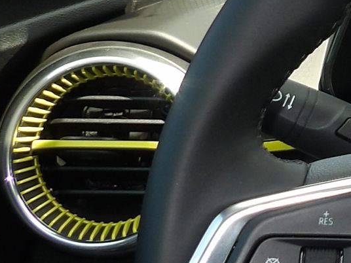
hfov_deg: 14.7
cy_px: -50
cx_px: 651
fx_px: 1176
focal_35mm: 116
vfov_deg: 12.5
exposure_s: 1/195
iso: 100
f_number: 3.2
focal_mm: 4.3
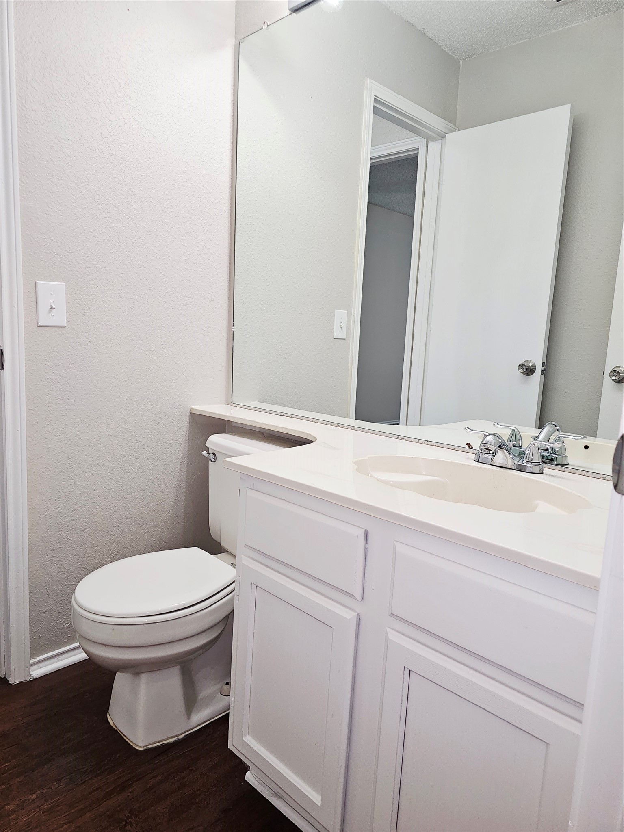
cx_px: 312
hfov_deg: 58.9
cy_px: 416
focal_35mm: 23
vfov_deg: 73.9
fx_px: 553
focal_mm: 6.3
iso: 50
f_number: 1.7
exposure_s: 1/60
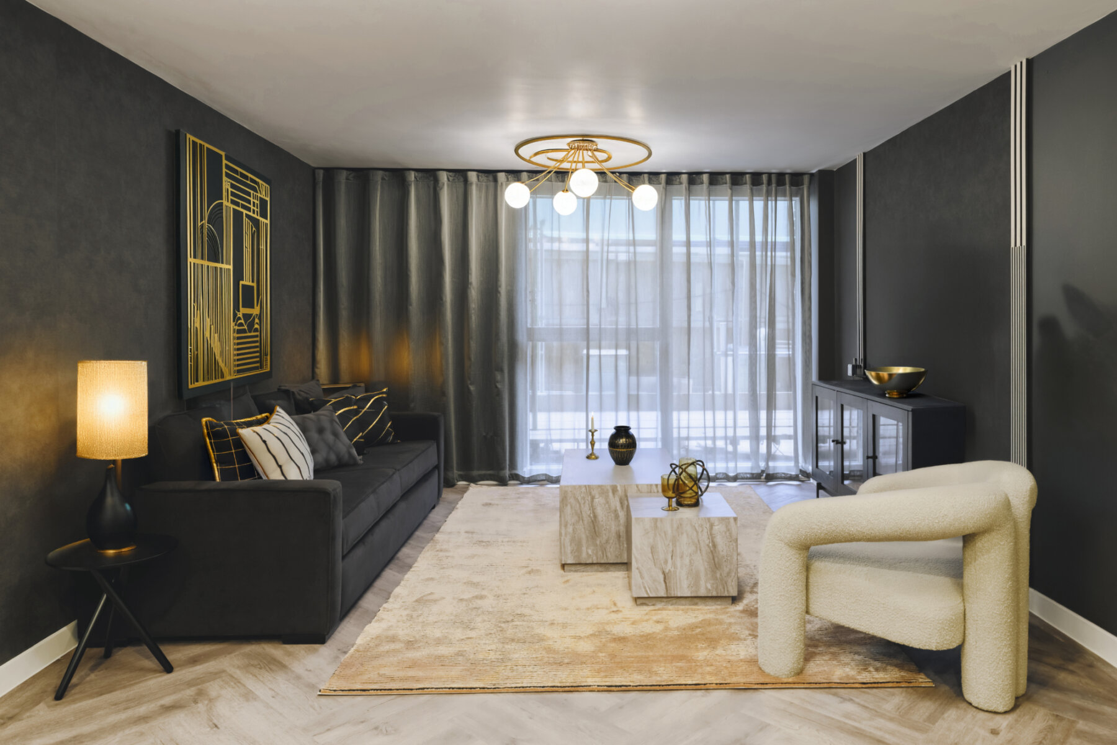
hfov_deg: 73.7
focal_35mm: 24
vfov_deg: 53.1
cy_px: 372
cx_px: 558
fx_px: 745
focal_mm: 24
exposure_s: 1/50
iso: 640
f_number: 9.5
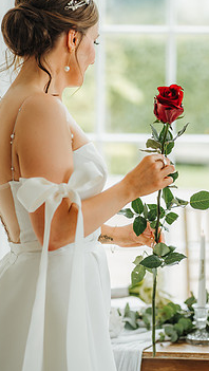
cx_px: 134
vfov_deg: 18.8
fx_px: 1121
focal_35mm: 114
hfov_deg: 10.6
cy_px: 182
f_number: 2.2
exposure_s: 1/200
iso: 400
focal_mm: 85
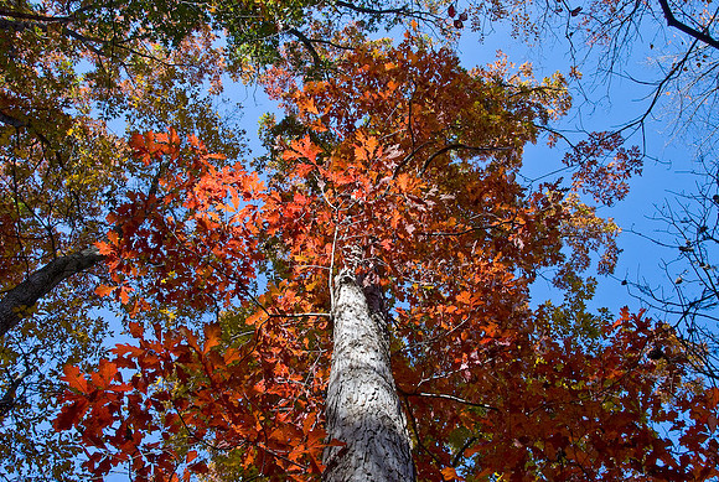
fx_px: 720
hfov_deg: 53.0
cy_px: 241
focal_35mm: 36
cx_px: 360
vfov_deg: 37.0
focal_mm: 24
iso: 200
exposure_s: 1/15
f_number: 22
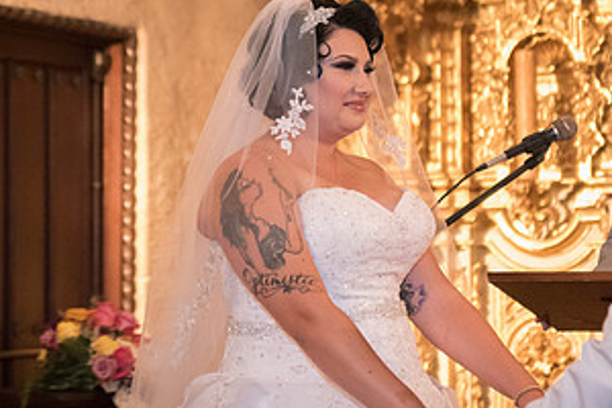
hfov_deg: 18.2
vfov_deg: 12.2
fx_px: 1904
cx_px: 361
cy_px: 99
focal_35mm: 112
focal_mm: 58
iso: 12800
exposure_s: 1/80
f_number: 2.8
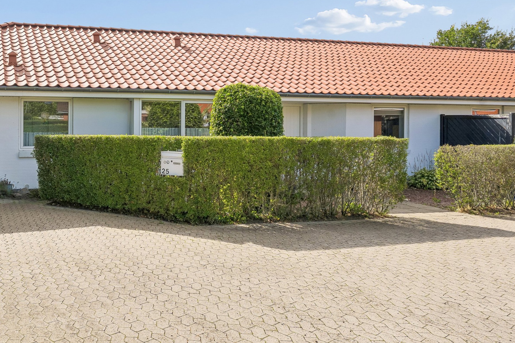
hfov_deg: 53.1
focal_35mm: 34
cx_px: 123
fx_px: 486
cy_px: 136
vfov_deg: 38.7
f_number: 8
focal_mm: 21
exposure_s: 1/640
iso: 200
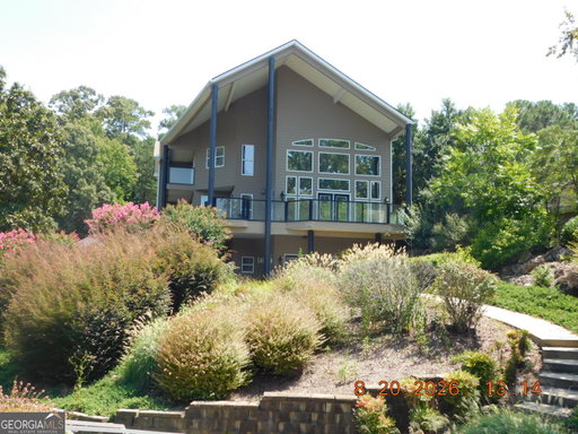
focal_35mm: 40
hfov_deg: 46.8
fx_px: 668
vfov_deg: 36.0
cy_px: 217
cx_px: 289
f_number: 3.6
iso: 125
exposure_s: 1/320
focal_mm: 7.1
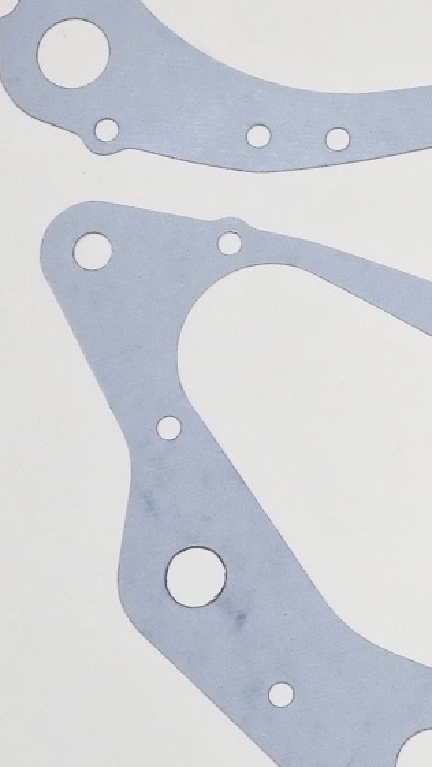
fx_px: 2665
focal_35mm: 131
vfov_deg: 16.3
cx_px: 766
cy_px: 191
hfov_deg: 8.9
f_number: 4.2
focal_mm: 15.7
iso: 800
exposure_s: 1/100
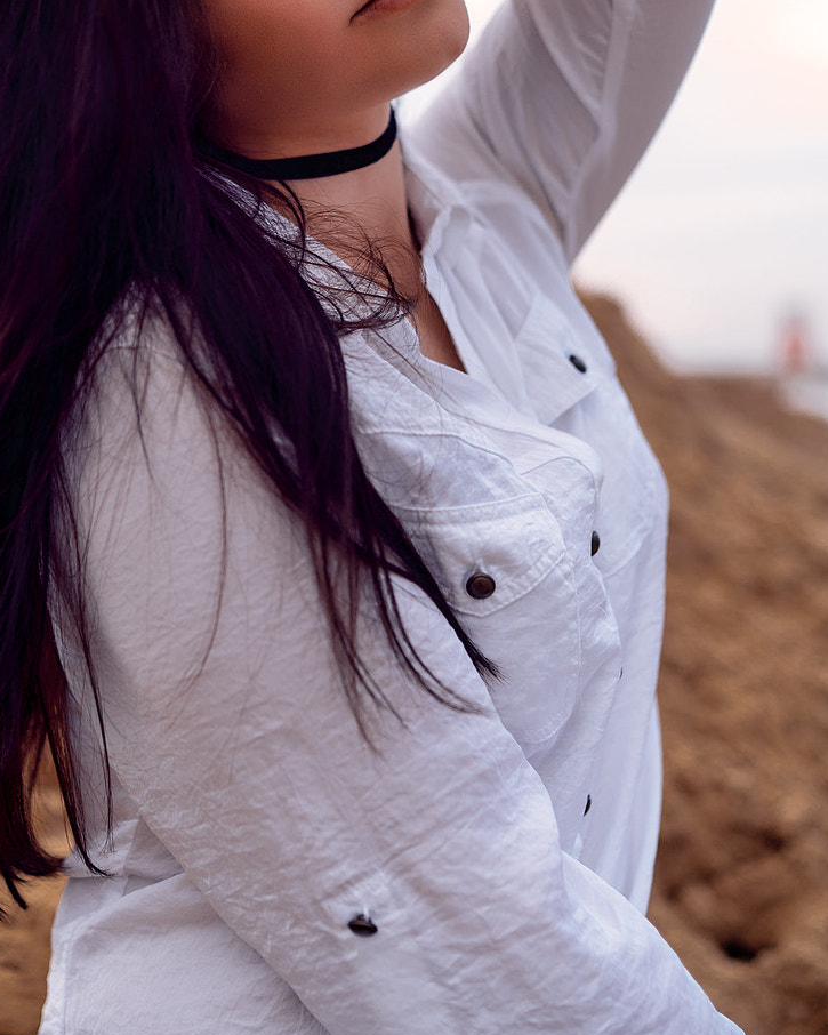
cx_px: 308
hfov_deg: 26.2
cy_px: 291
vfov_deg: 32.0
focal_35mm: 58
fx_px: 1776
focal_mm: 35
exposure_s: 1/125
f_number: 2
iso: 100
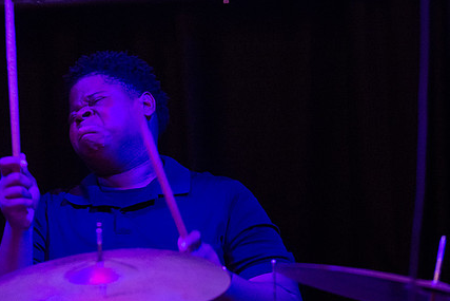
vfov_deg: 8.4
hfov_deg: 12.6
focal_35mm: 163
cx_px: 157
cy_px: 136
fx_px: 2038
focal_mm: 80
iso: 3200
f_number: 2.8
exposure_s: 1/200
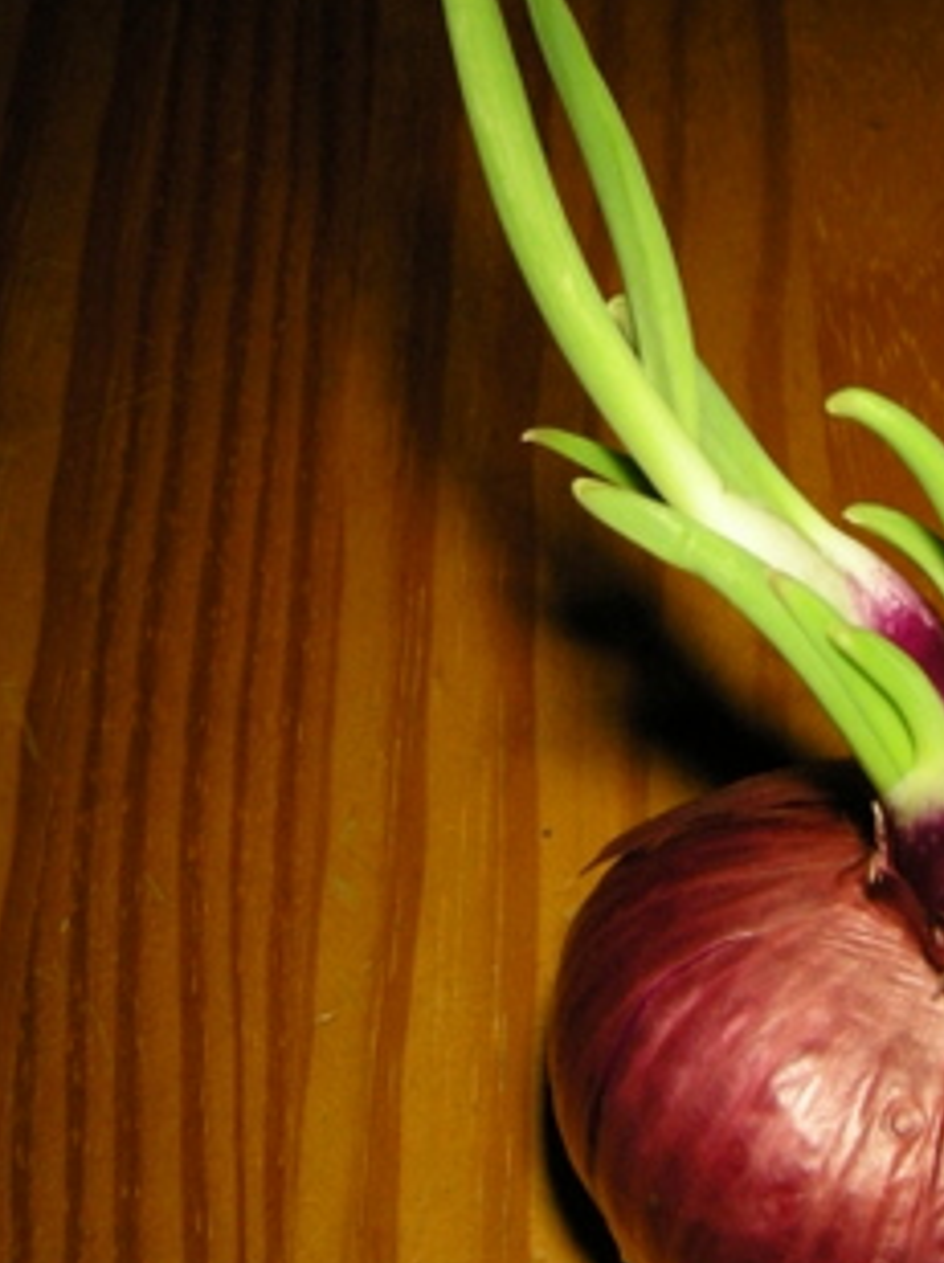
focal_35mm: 70
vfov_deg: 27.6
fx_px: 2551
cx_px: 715
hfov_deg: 20.8
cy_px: 425
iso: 294
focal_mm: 7.5
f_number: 2.7
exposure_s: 1/62.2
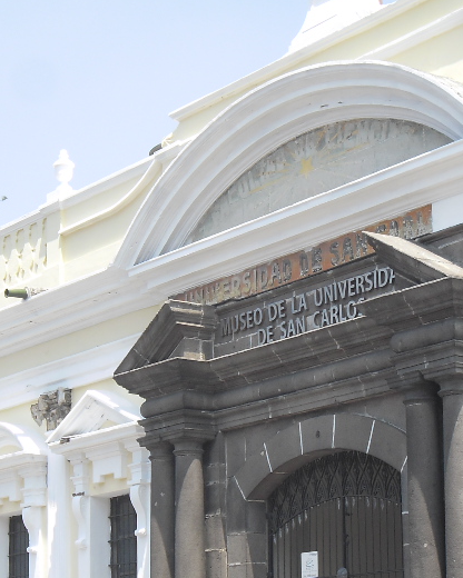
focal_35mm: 100
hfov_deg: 15.4
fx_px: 1713
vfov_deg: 19.1
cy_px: 411
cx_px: 245
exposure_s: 1/206
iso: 80
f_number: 5
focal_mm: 9.3
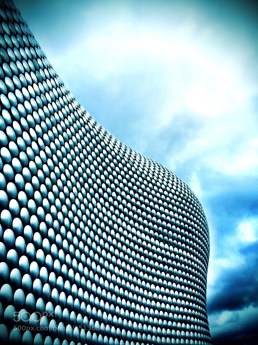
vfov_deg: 61.7
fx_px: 288
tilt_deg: +38.0
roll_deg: +4.7
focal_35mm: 29
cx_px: 129
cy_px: 172
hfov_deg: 48.2
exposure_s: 1/408
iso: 32
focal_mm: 4.15
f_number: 2.2
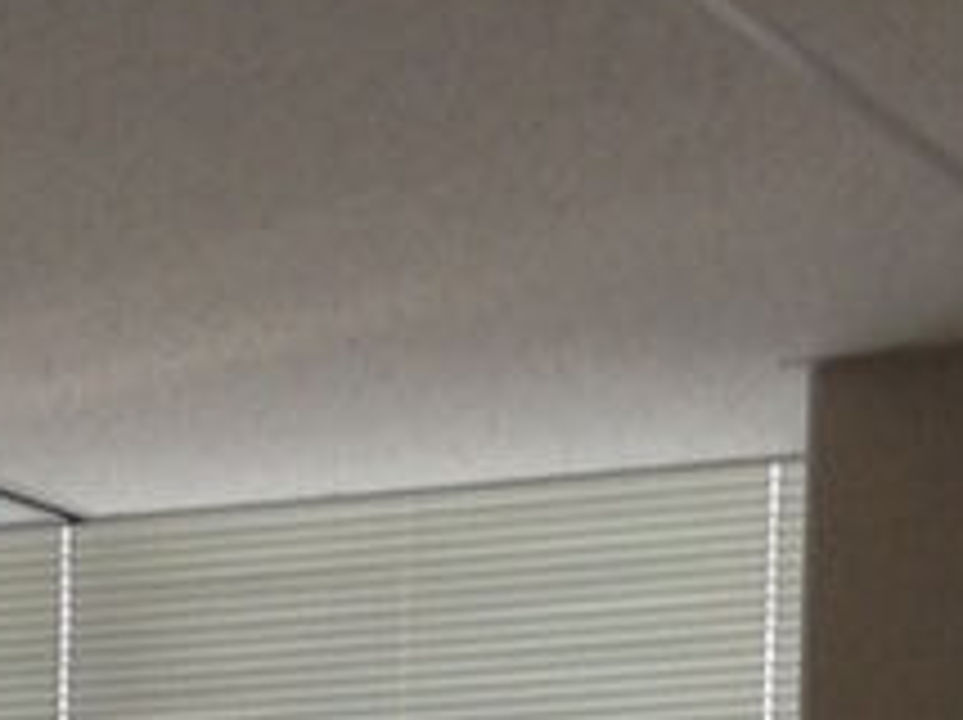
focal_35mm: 197
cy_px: 1948
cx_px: -63
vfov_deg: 6.9
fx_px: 5474
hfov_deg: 10.0
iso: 32
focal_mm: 3.3
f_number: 2.4
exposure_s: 1/40
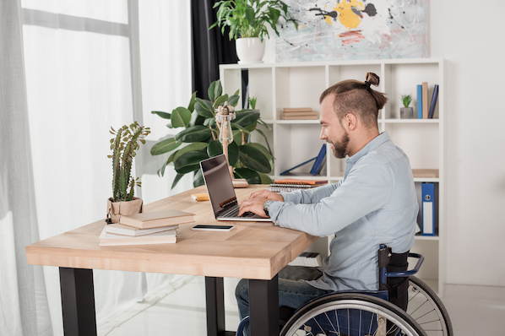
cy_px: 168
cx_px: 252
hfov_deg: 39.6
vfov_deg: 27.0
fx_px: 701
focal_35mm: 50
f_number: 5
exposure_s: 1/160
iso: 125
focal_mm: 50
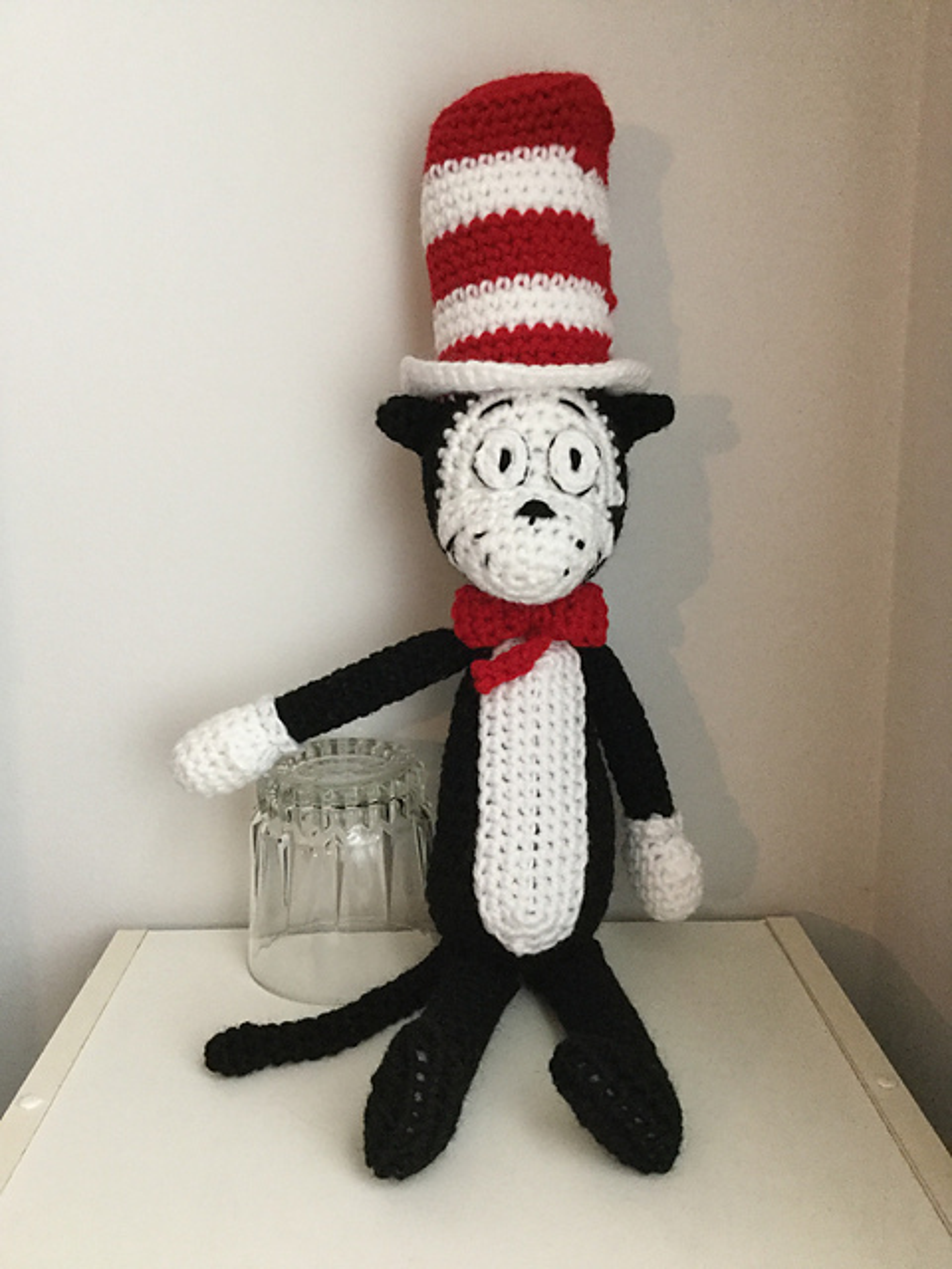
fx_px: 1137
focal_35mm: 31
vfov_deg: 58.4
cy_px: 634
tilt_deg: -14.2
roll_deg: +1.1
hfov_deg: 45.4
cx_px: 476
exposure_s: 1/30
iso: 200
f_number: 2.4
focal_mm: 3.3
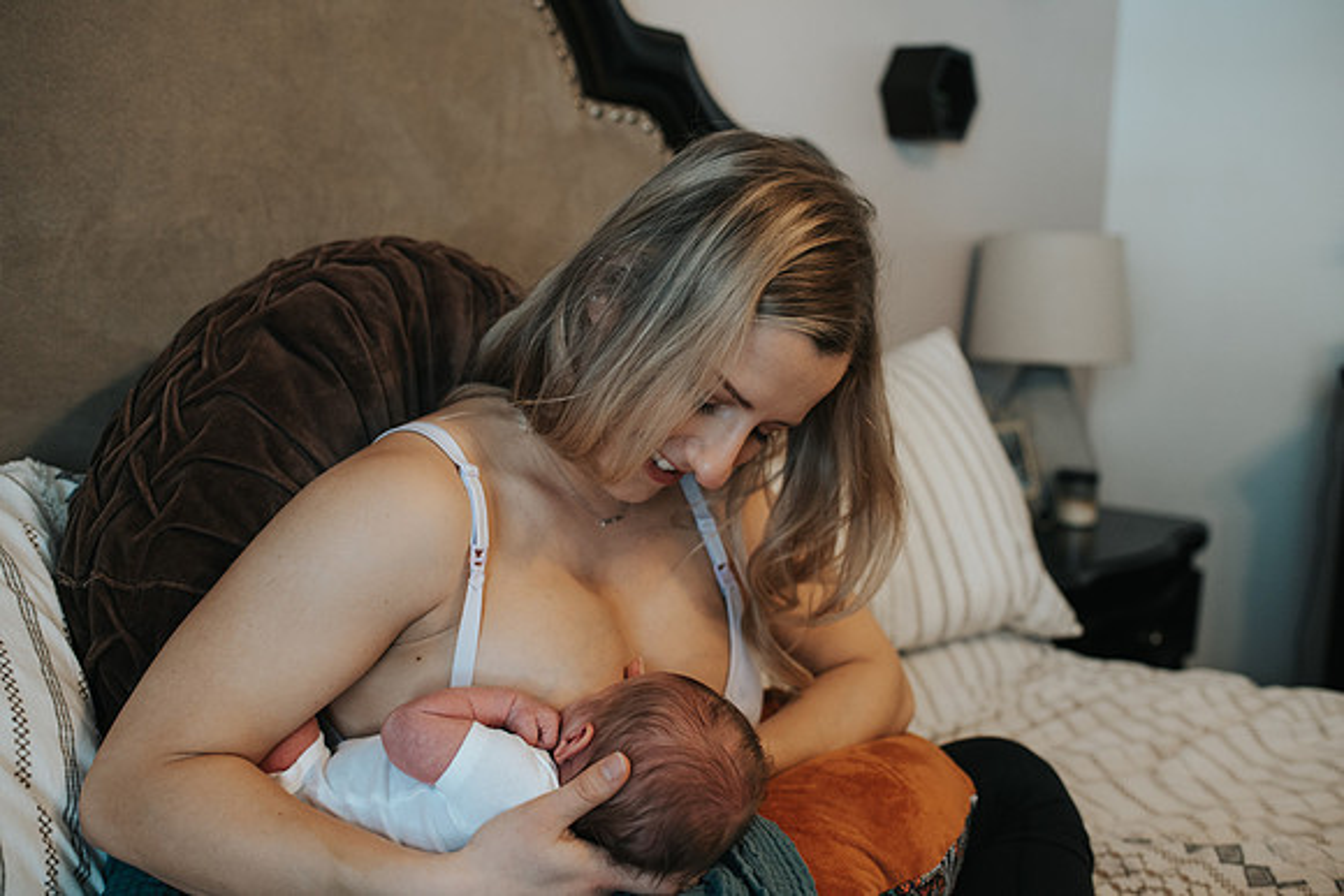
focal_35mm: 35
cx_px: 672
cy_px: 448
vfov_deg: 37.9
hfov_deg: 54.4
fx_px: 1307
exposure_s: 1/250
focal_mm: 35
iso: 1000
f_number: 2.8
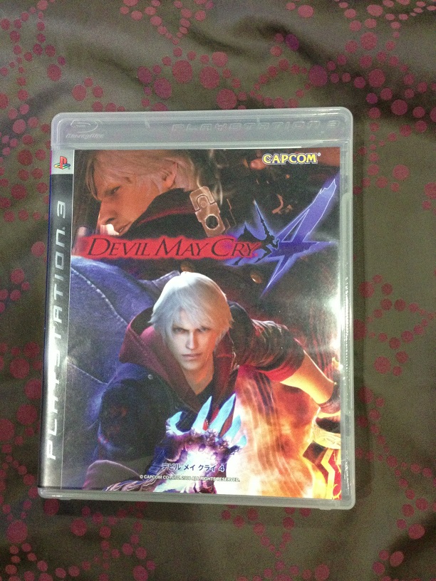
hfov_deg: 42.9
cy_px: 290
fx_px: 554
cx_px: 218
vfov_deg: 55.4
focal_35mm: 33
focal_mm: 4.13
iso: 400
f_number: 2.4
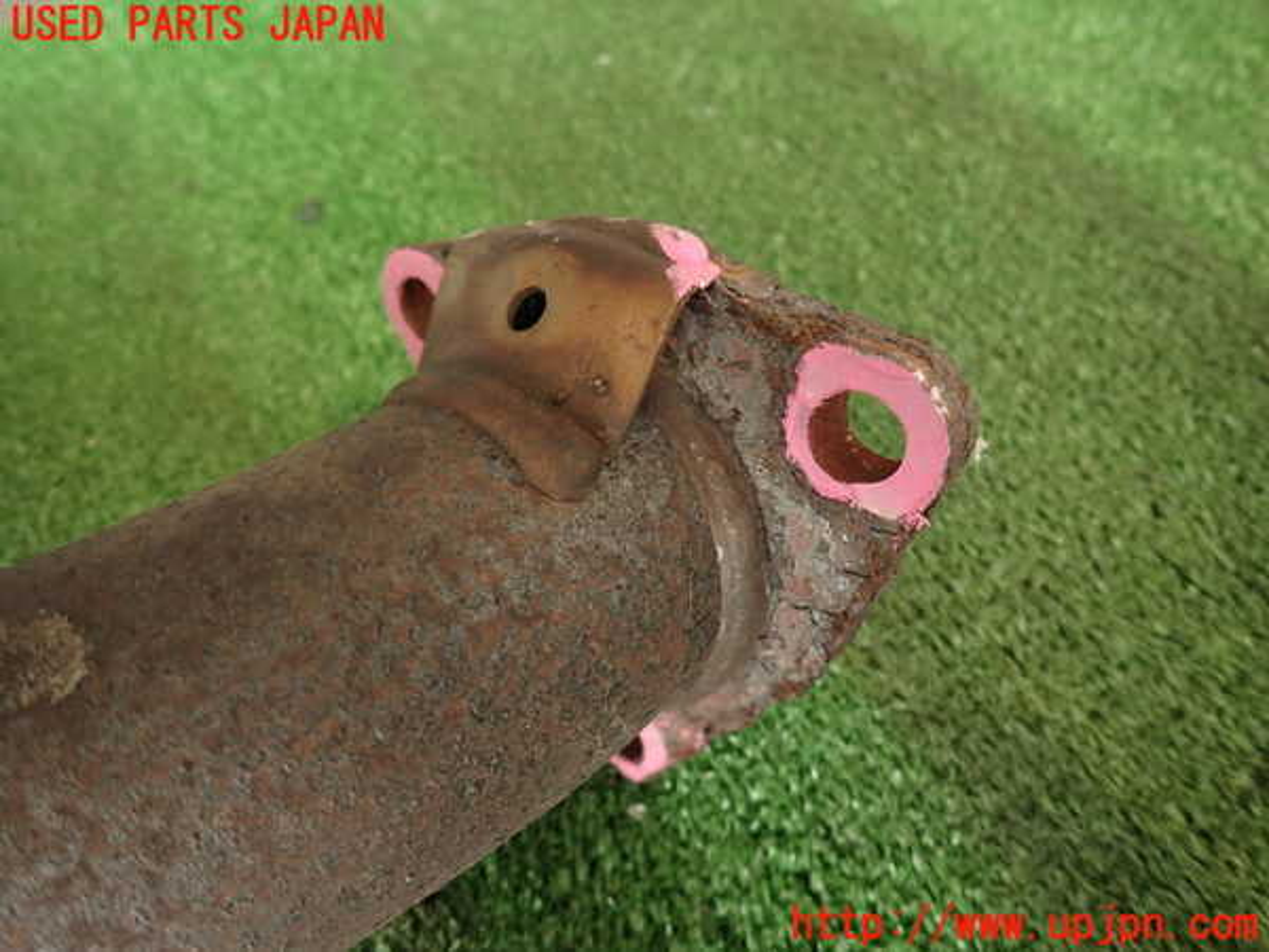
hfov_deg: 69.4
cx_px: 634
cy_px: 476
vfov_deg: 54.9
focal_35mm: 25
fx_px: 916
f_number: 2
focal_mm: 4.5
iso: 200
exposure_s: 1/50
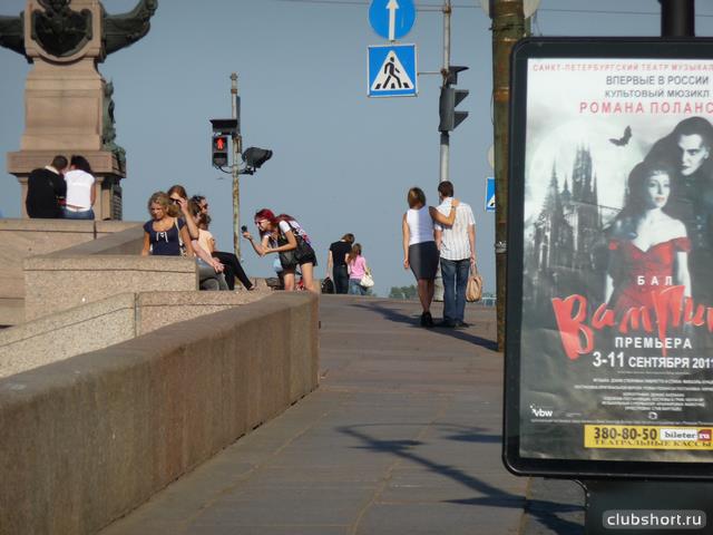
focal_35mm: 280
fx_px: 5767
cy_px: 268
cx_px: 356
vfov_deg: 5.3
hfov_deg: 7.1
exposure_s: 1/800
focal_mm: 47
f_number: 4.9
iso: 100
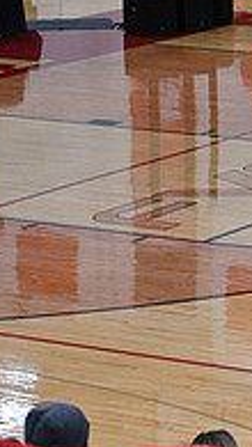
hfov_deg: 5.4
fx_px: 2584
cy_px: 198
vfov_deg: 9.9
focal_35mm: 218
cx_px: 639
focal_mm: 70
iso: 4000
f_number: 4
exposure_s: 1/400
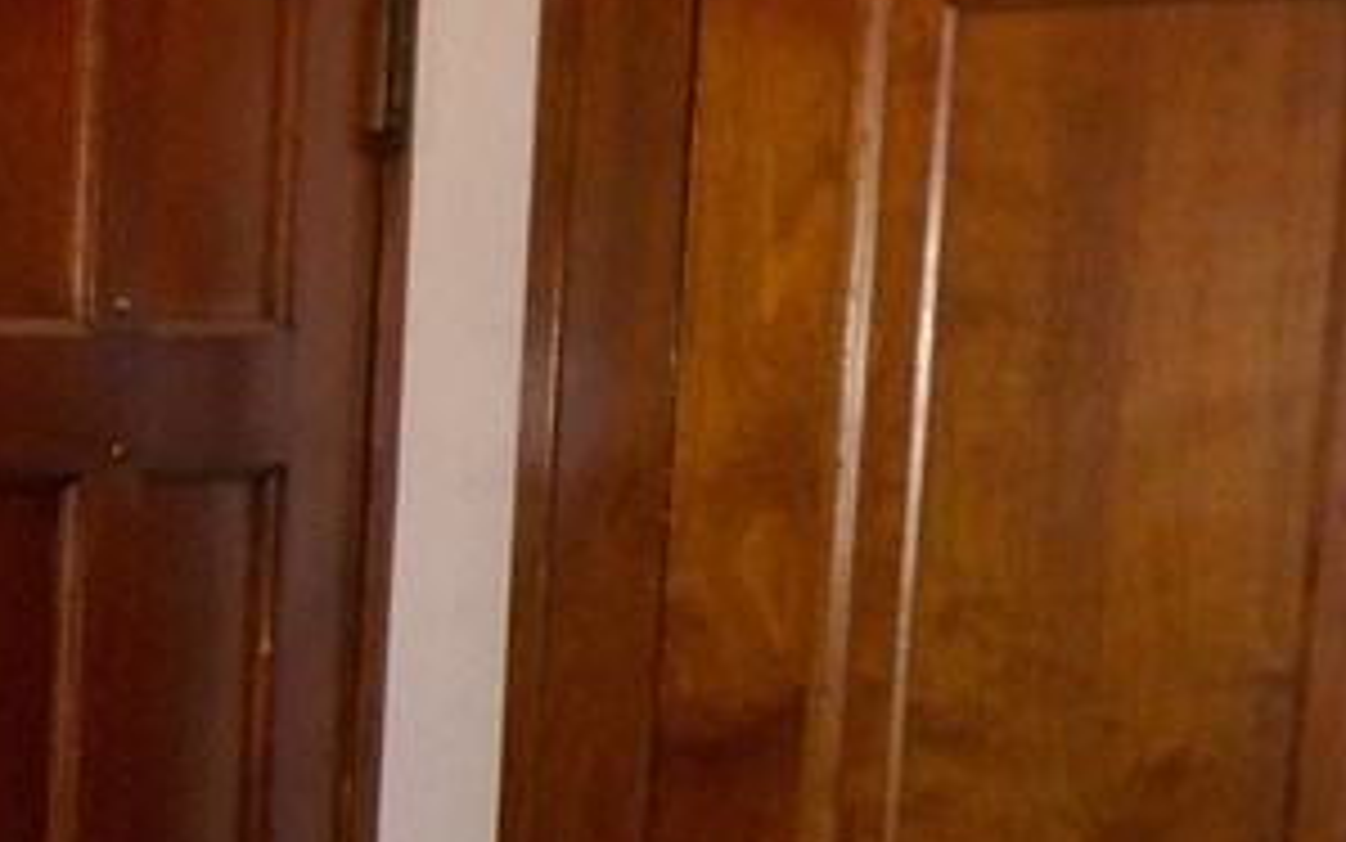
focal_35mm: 109
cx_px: -662
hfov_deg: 17.3
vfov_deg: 11.7
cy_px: 1117
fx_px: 3999
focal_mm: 4.1
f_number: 3.3
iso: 200
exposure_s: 1/30
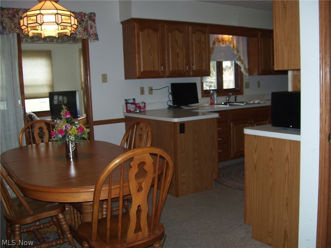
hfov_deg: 51.4
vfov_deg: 39.7
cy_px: 124
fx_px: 344
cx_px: 166
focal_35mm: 36
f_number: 2.7
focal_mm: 6
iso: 100
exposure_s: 1/60
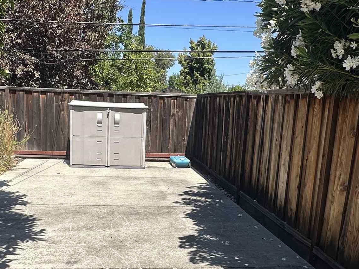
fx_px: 394
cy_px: 185
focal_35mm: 38
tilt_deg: -12.0
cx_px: 156
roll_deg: -2.1
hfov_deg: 48.8
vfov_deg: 37.2
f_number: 2.2
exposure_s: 1/1770
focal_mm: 2.22
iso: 50
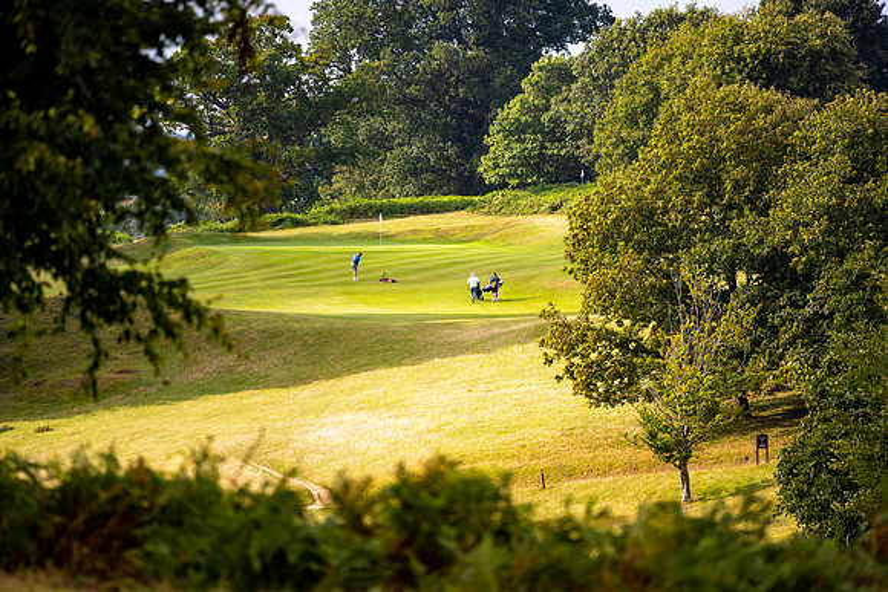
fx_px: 7401
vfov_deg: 4.6
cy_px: 296
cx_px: 444
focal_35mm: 300
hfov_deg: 6.9
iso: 125
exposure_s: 1/800
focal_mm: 300
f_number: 4
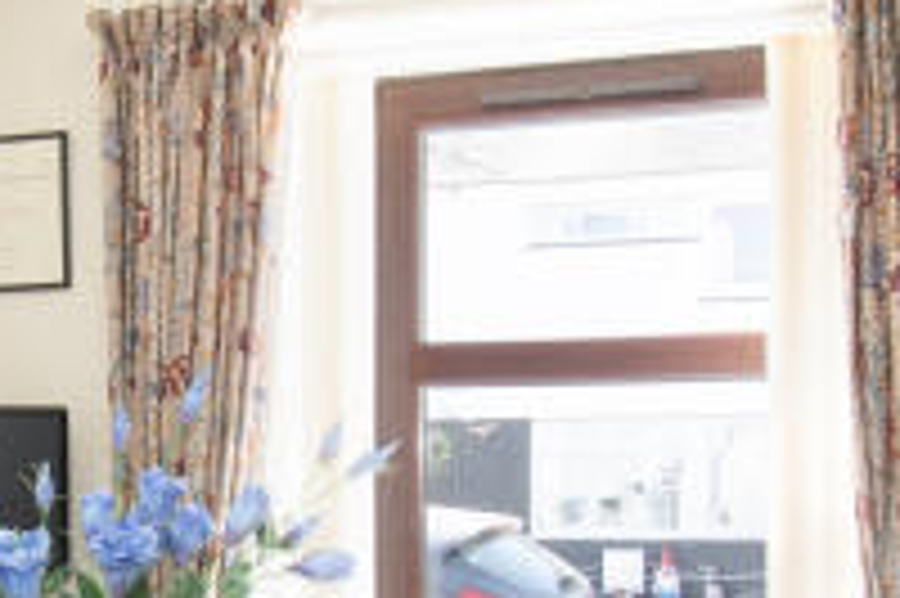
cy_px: 517
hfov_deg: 22.4
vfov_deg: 15.5
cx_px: -22
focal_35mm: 87
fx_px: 2173
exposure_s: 1/8
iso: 320
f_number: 8
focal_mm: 11.5
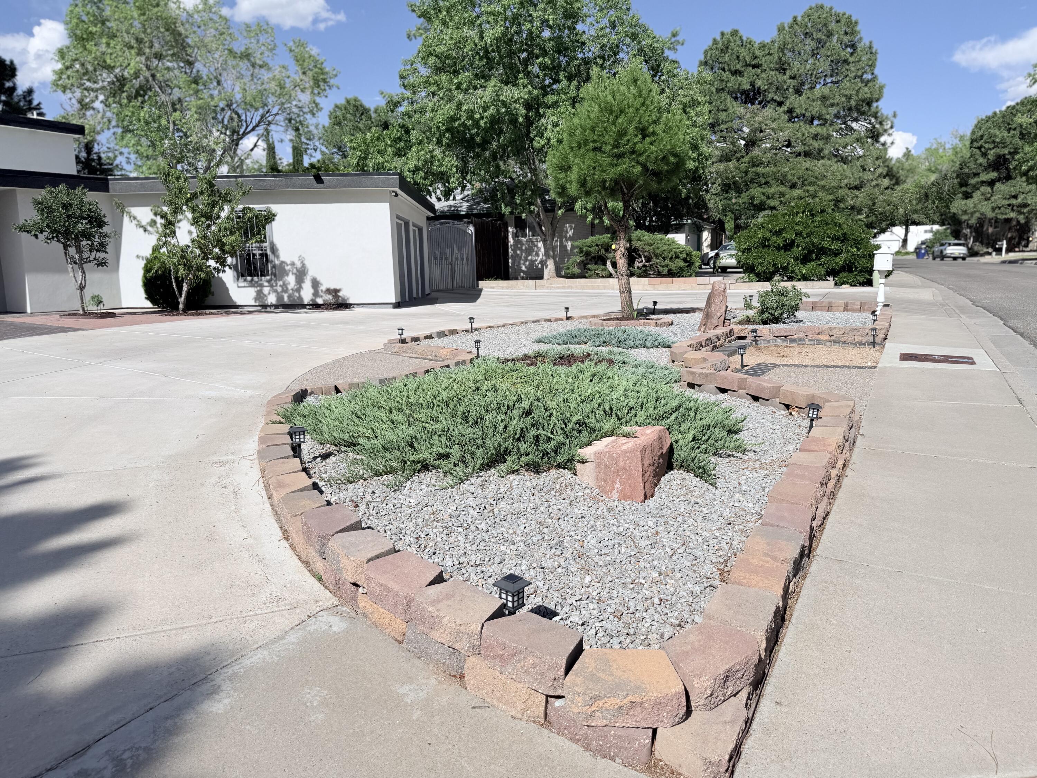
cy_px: 389
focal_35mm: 24
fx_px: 719
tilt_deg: -9.6
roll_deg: +1.0
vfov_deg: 56.8
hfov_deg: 71.6
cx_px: 518
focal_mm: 6.76
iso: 80
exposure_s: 1/9091
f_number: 1.78
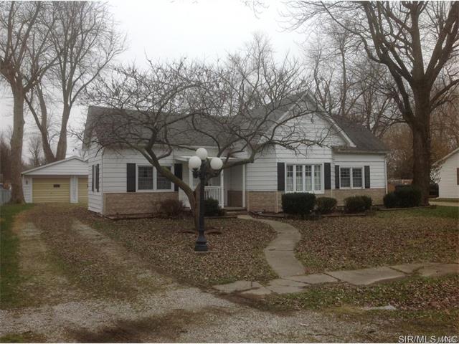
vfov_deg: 40.7
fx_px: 464
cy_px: 172
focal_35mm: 35
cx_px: 230
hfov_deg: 52.6
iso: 50
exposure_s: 1/369
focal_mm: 4.28
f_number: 2.4
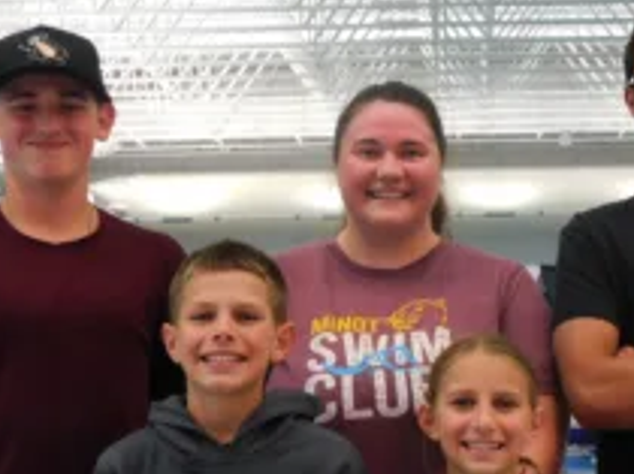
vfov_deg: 14.1
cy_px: 278
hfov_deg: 18.7
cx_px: 338
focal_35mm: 105
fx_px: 1921
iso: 450
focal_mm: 9.9
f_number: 4
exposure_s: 1/60
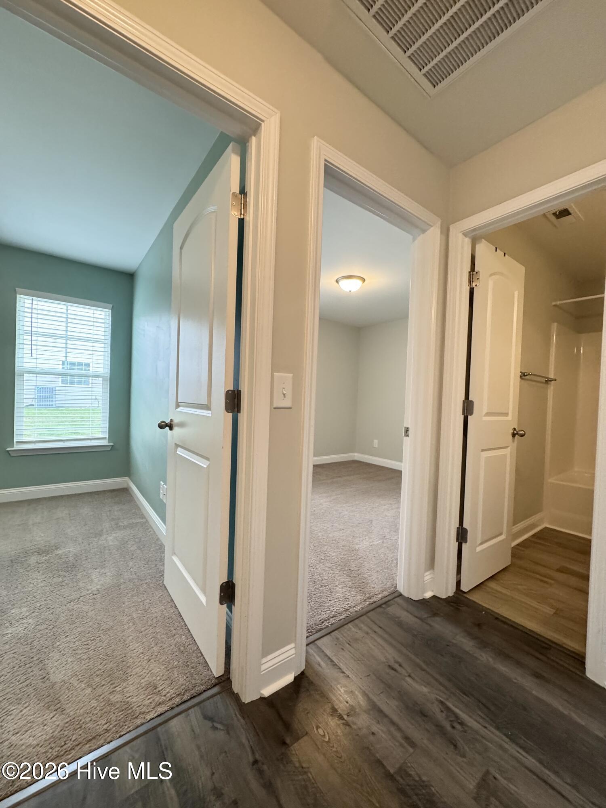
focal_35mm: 14
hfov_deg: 85.7
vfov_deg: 102.1
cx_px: 303
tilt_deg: -1.1
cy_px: 404
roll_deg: -1.2
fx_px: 327
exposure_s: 1/120
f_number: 2.2
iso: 320
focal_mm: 2.22
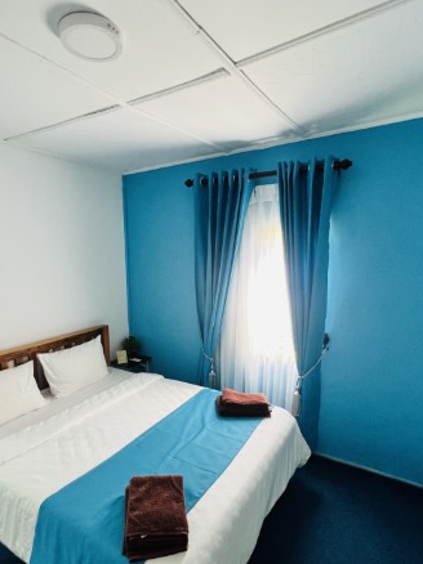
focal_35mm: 19
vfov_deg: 84.1
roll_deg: +0.9
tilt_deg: -11.8
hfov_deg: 68.2
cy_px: 323
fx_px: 310
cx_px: 178
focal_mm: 1.57
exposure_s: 1/85
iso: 250
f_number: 1.8
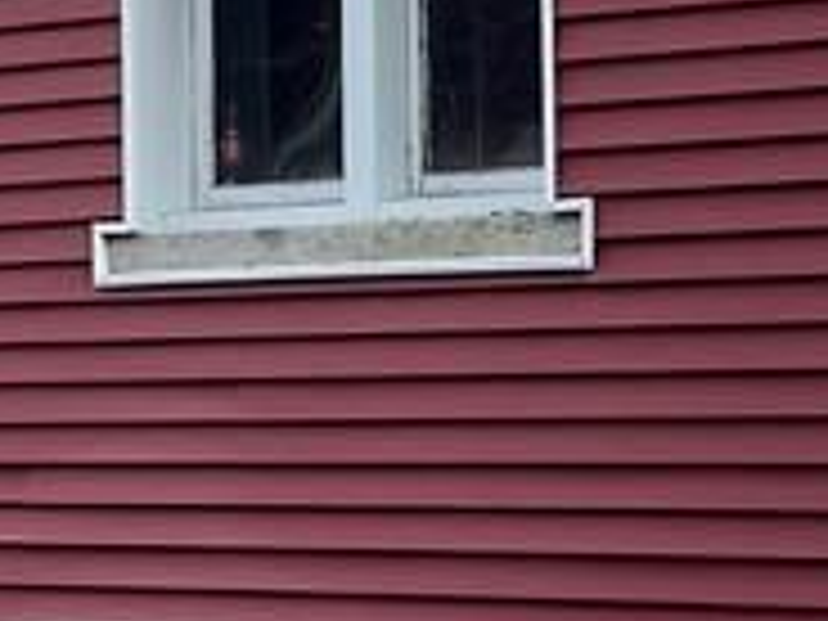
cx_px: 166
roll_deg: +0.6
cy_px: 94
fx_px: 3468
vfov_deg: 10.2
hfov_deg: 13.5
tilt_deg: +4.3
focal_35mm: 145
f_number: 1.6
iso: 32
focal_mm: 5.1
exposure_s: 1/178
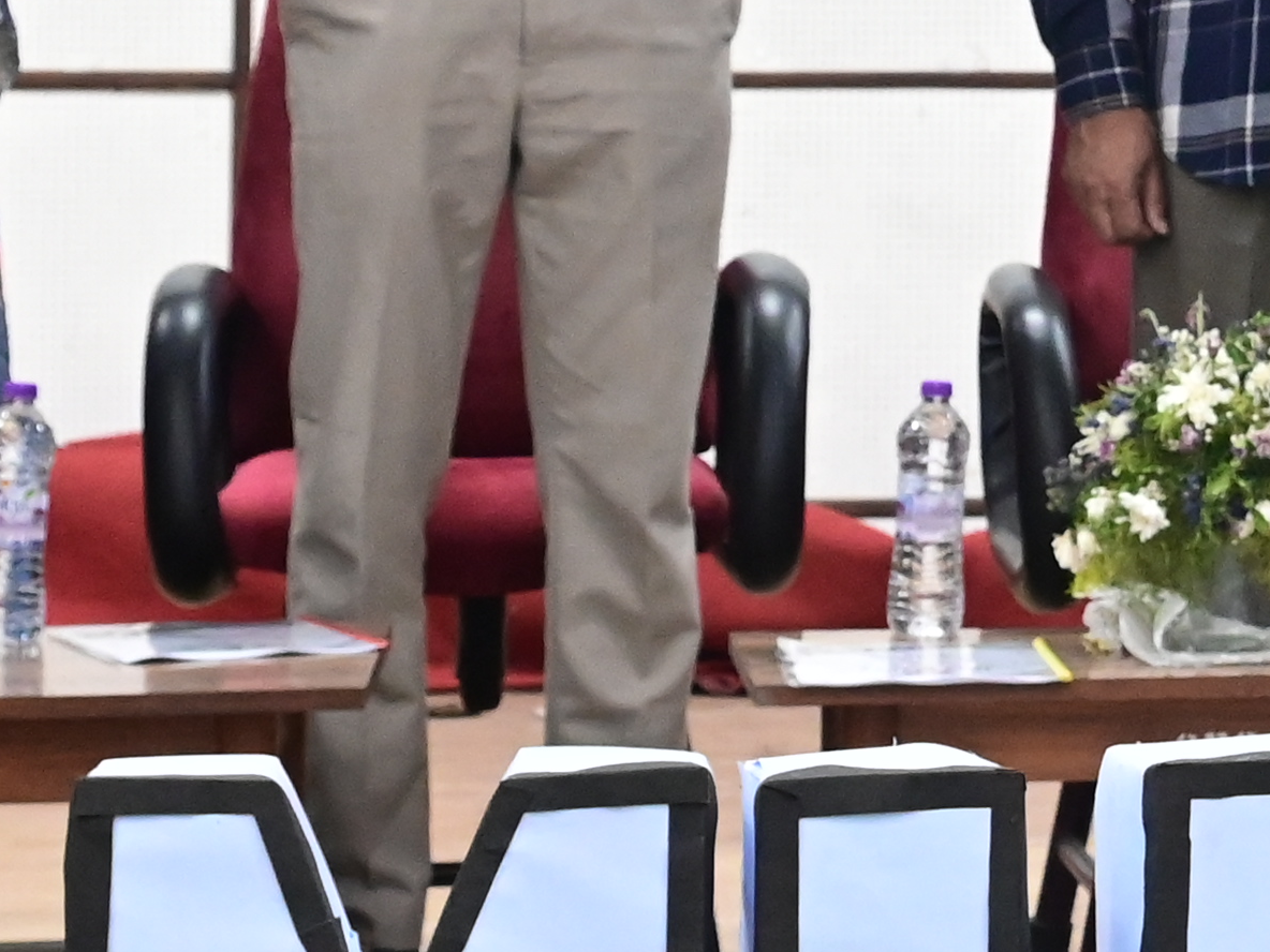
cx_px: 1921
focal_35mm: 164
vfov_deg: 8.9
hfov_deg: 11.5
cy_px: -102
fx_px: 6034
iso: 5000
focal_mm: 33.5
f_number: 5.6
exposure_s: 1/125
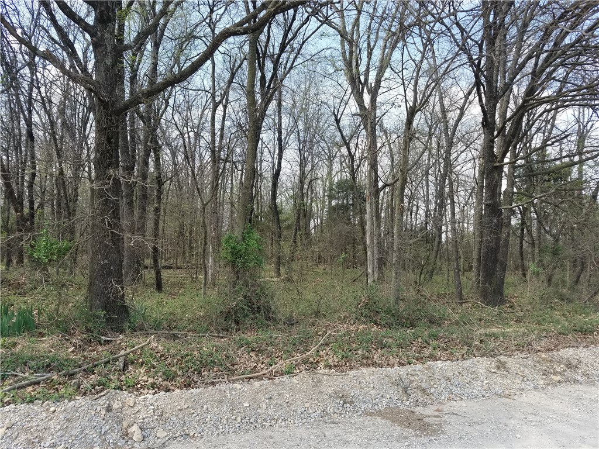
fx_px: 450
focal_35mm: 26
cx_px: 300
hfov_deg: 67.3
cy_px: 224
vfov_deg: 53.1
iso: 50
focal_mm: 4.2
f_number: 1.7
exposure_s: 1/948
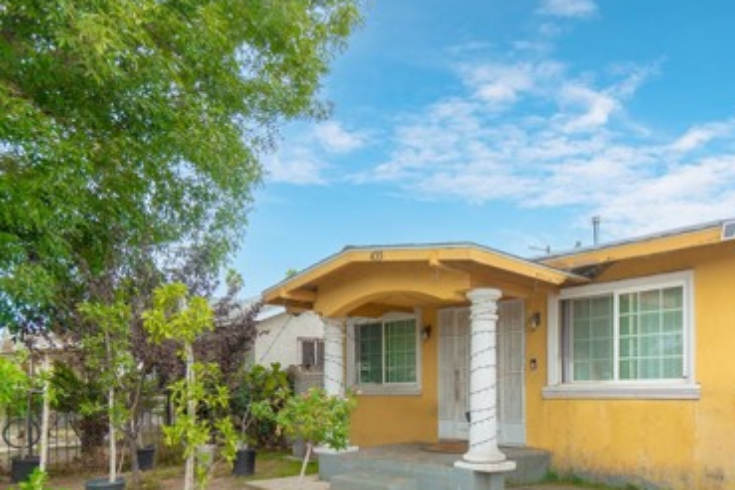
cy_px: 390
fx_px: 531
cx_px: 510
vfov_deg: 47.0
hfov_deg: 66.8
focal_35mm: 26
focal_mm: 10
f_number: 7.1
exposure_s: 1/80
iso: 100
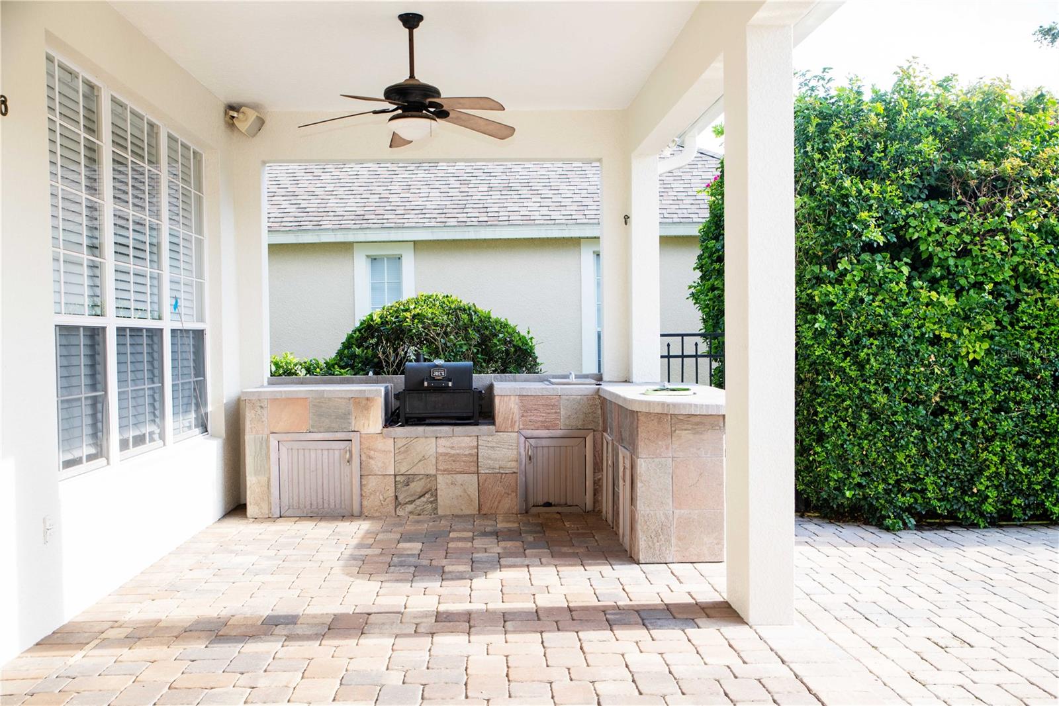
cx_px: 530
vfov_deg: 38.9
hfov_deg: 55.8
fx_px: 1000
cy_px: 353
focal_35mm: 34
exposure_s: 1/200
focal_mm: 34
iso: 200
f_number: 5
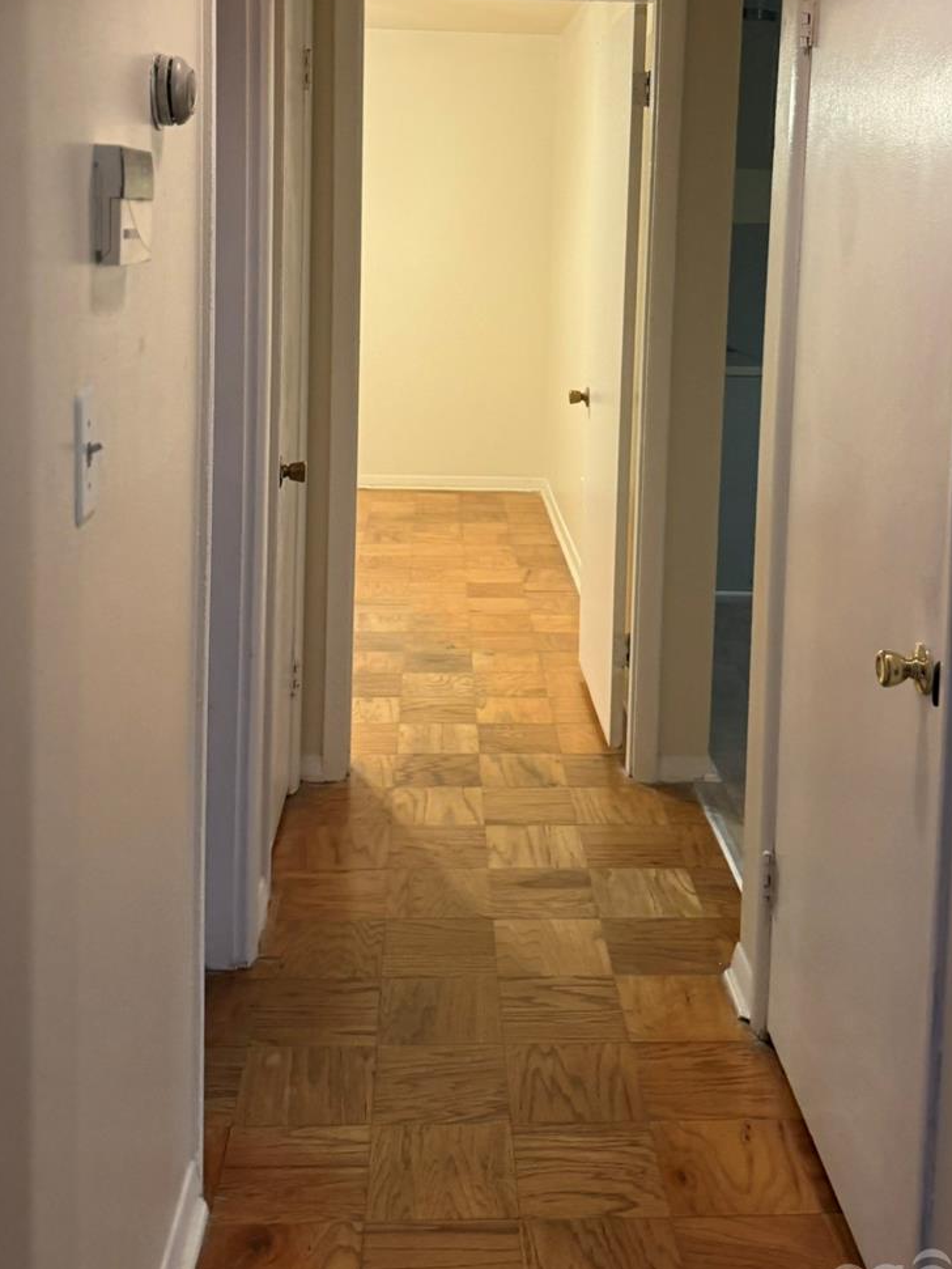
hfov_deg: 37.7
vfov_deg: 47.4
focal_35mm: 38
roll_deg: -1.4
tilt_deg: -4.4
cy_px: 335
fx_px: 1393
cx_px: 518
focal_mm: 6.76
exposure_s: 1/60
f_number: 1.78
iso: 320
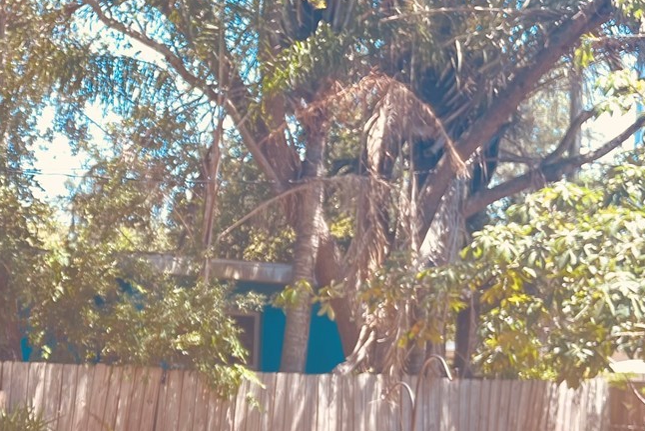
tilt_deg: -2.2
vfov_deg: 19.7
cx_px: -60
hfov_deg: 27.6
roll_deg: -0.4
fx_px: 1201
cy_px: 428
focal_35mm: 67
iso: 64
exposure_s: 1/120
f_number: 1.6
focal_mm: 5.1
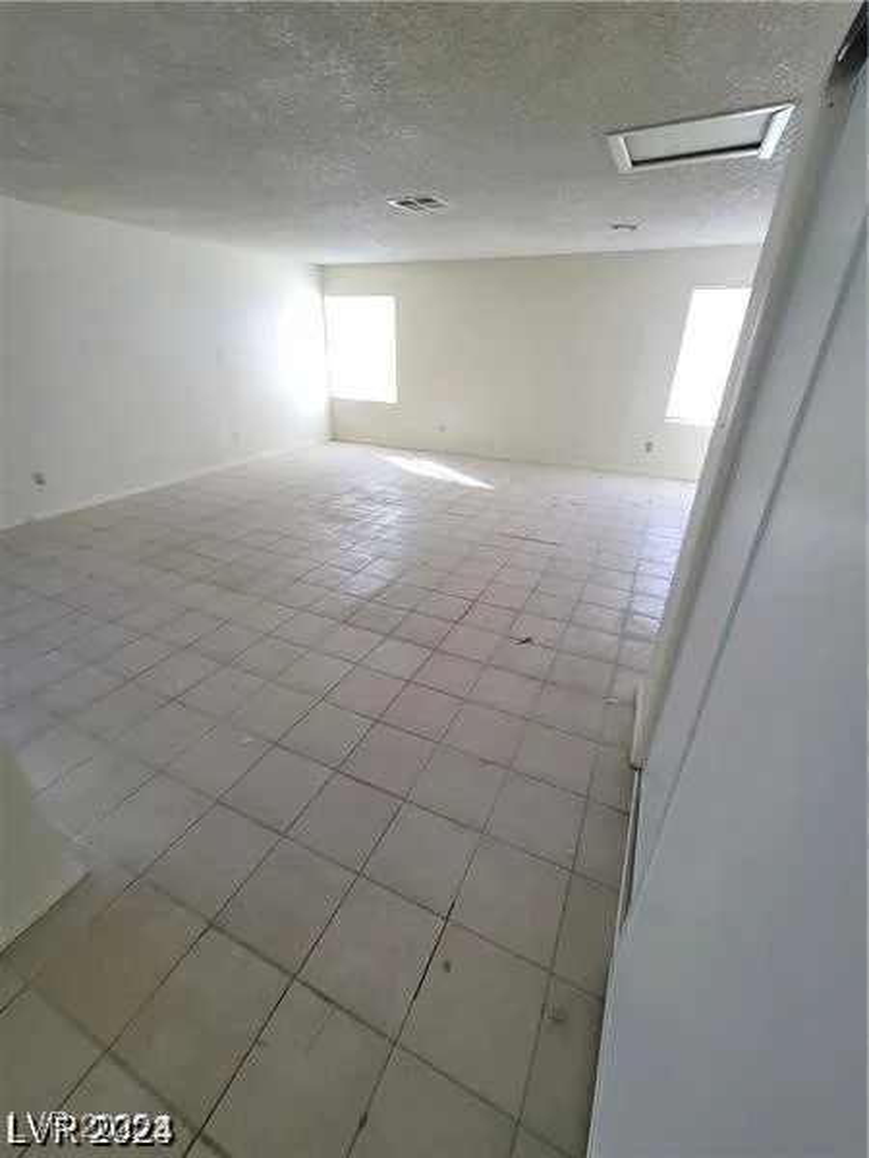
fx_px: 435
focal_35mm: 13
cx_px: 434
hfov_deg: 89.9
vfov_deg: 106.2
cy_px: 579
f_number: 2.2
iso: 80
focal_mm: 2.2
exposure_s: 1/60
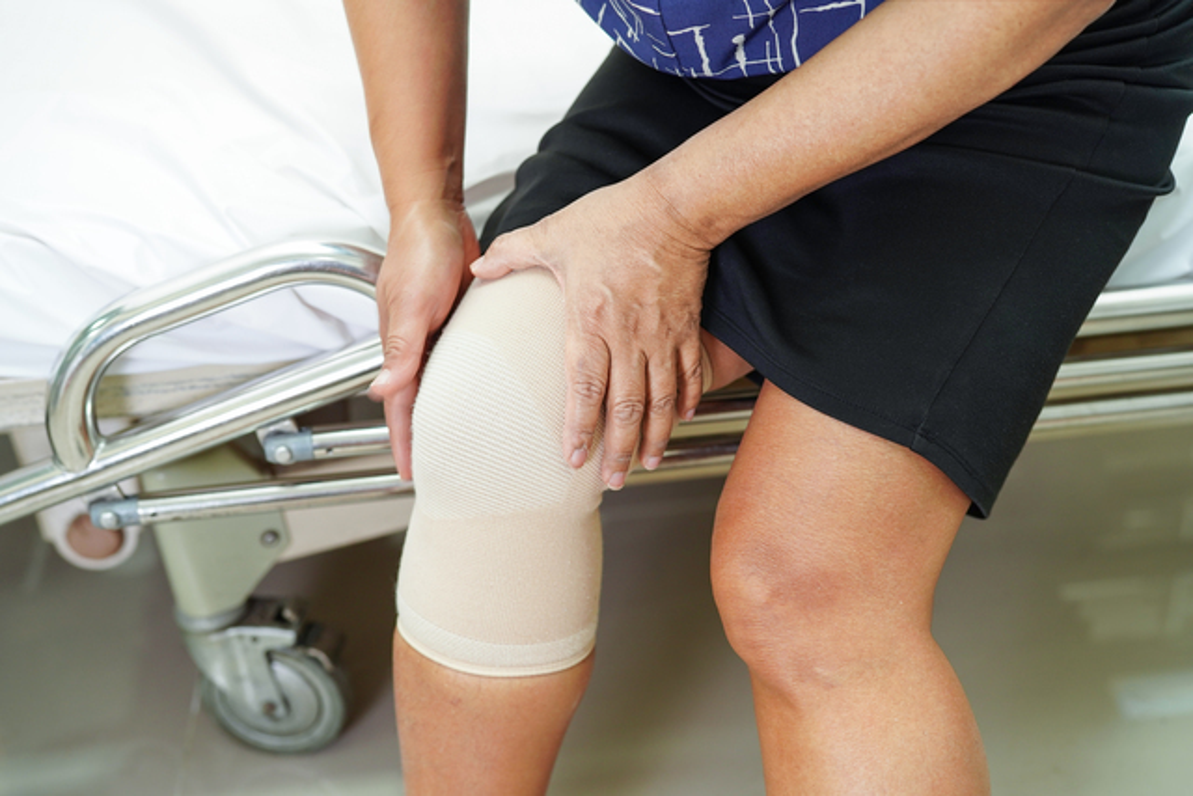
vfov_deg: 27.0
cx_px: 596
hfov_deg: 39.6
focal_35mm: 50
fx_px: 1657
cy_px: 398
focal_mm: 50
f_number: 2.5
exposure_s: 1/60
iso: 640
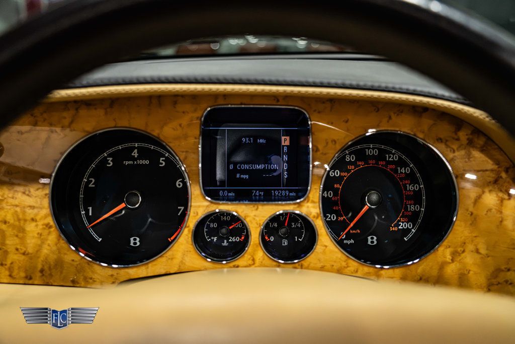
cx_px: 258
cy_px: 172
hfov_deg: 58.7
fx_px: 458
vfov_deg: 41.1
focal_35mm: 32
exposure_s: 1/100
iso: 1250
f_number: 4
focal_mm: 32
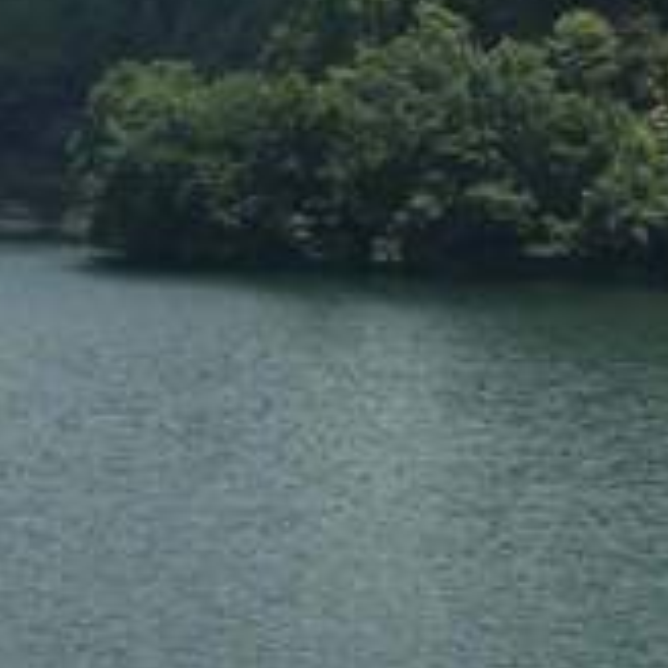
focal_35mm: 160
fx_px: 3493
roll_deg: -1.8
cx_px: -200
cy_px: 489
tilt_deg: -3.3
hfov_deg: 10.7
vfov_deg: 10.9
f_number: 2.2
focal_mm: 4.15
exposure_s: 1/1748
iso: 25
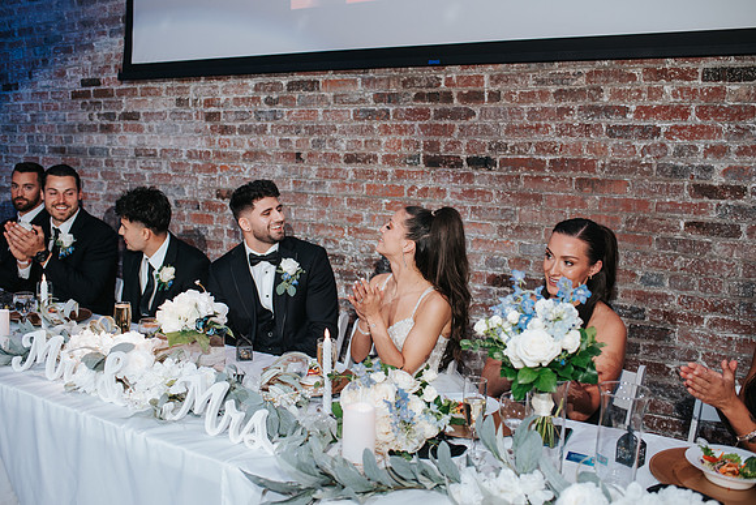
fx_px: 735
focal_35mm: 35
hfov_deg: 54.4
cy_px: 252
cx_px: 378
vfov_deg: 37.9
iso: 1000
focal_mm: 35
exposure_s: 1/200
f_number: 2.8
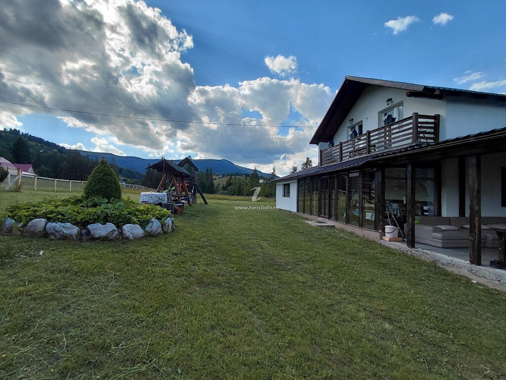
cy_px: 190
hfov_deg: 94.5
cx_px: 253
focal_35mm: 16
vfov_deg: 78.1
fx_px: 234
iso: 40
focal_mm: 1.64
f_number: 2.2
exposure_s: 1/1736
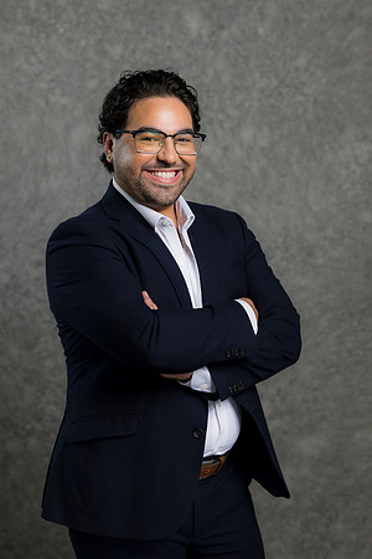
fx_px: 1317
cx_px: 186
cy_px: 280
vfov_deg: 23.9
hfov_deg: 16.1
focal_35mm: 85
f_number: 5
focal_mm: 85
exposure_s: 1/200
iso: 125
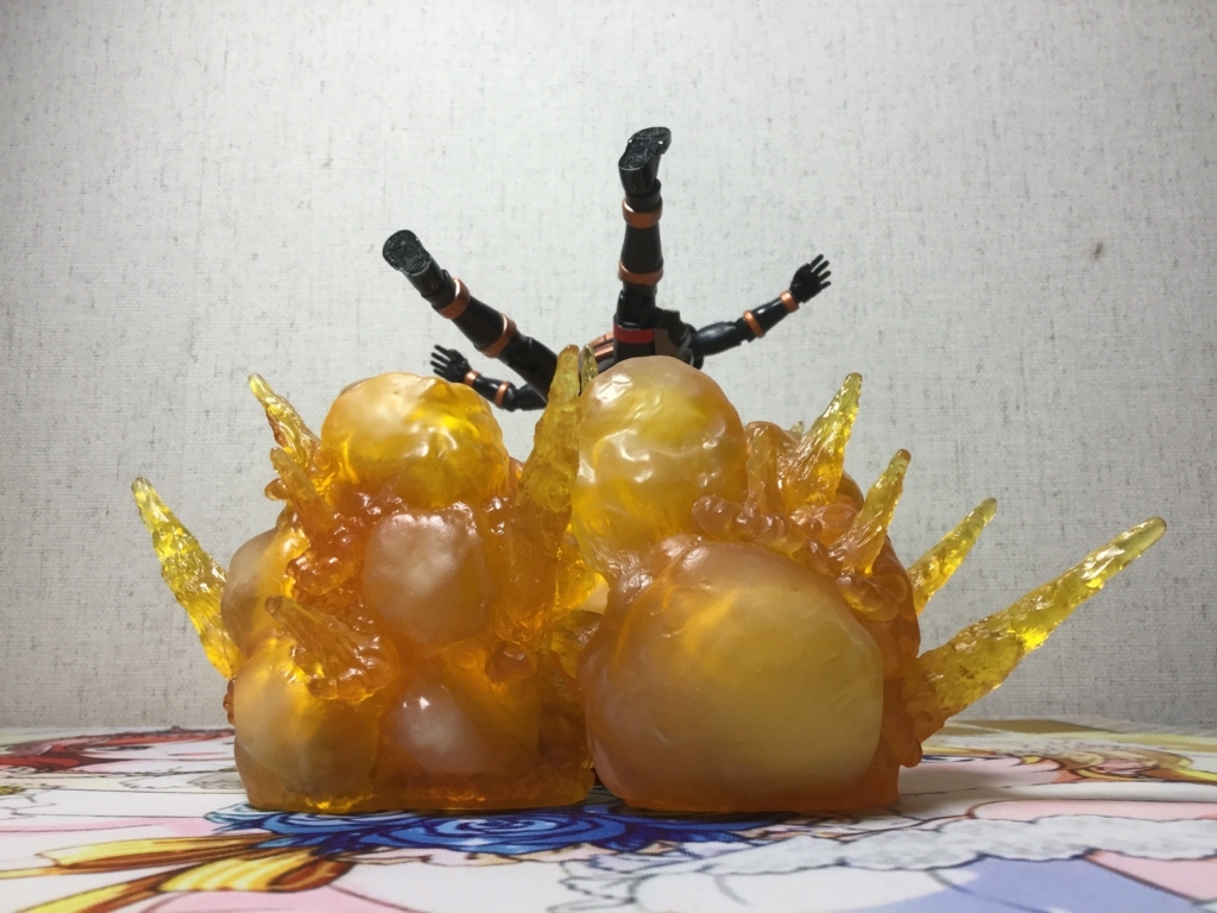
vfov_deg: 45.4
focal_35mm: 31
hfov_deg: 58.4
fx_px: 1090
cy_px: 456
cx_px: 608
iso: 32
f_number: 2.4
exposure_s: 1/40
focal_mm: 3.3
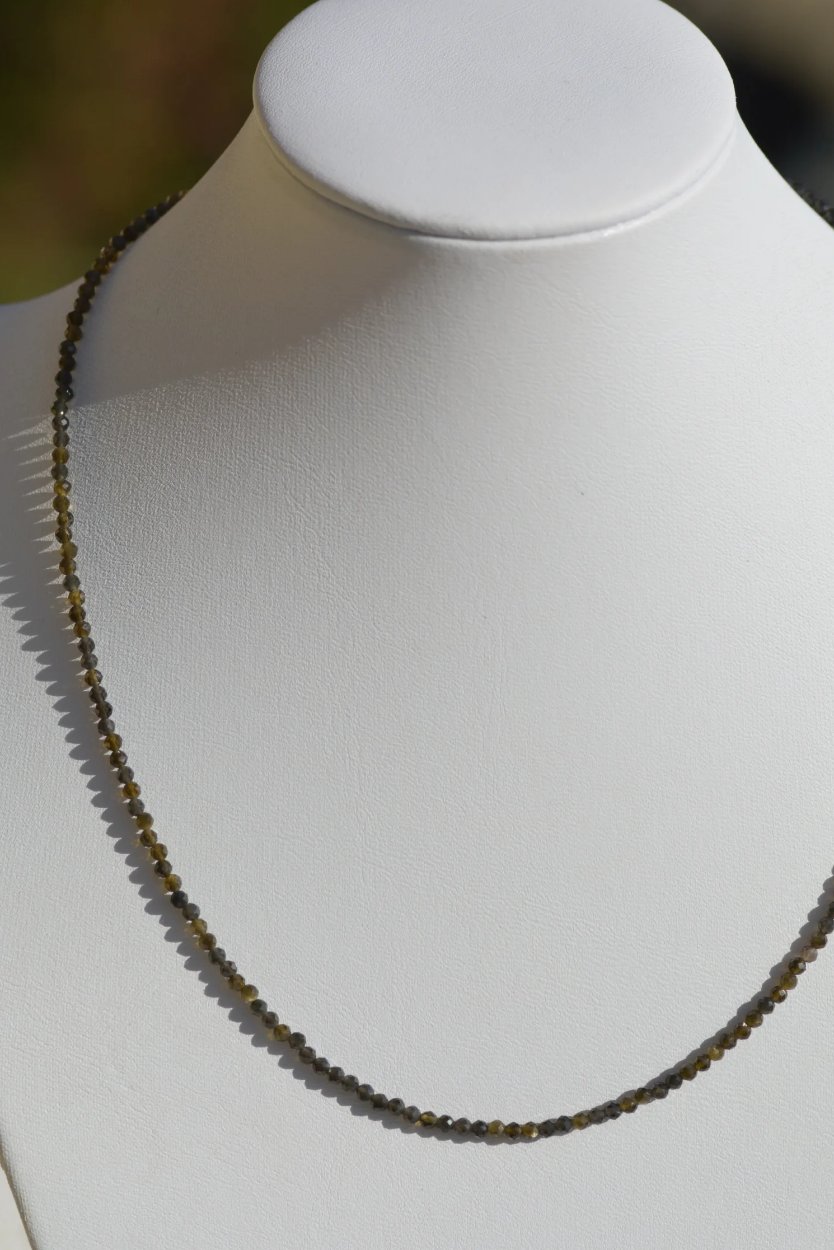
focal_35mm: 181
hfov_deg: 7.6
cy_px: 659
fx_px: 6271
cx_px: 467
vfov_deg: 11.4
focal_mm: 105
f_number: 5.6
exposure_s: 1/4000
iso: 400
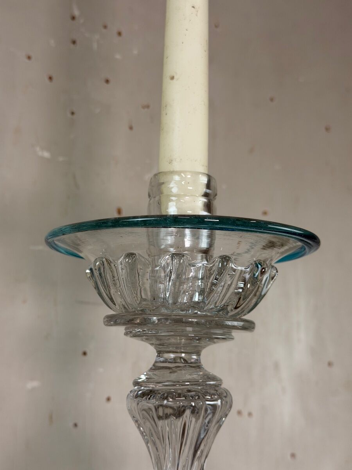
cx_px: 176
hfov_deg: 30.3
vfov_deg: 39.7
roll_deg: -0.2
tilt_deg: +11.2
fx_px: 651
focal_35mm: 48
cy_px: 235
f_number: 1.78
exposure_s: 1/100
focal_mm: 6.76
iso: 80
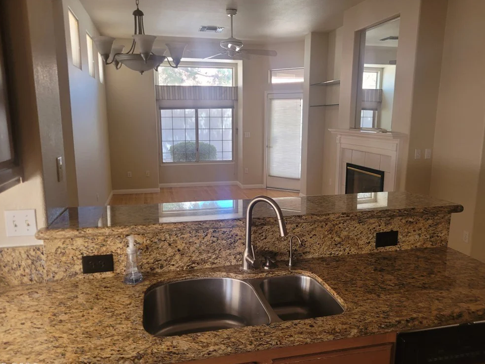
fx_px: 378
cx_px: 237
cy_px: 186
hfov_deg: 65.3
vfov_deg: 51.4
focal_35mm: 27
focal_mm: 5.4
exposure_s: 1/40
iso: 160
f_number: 1.8
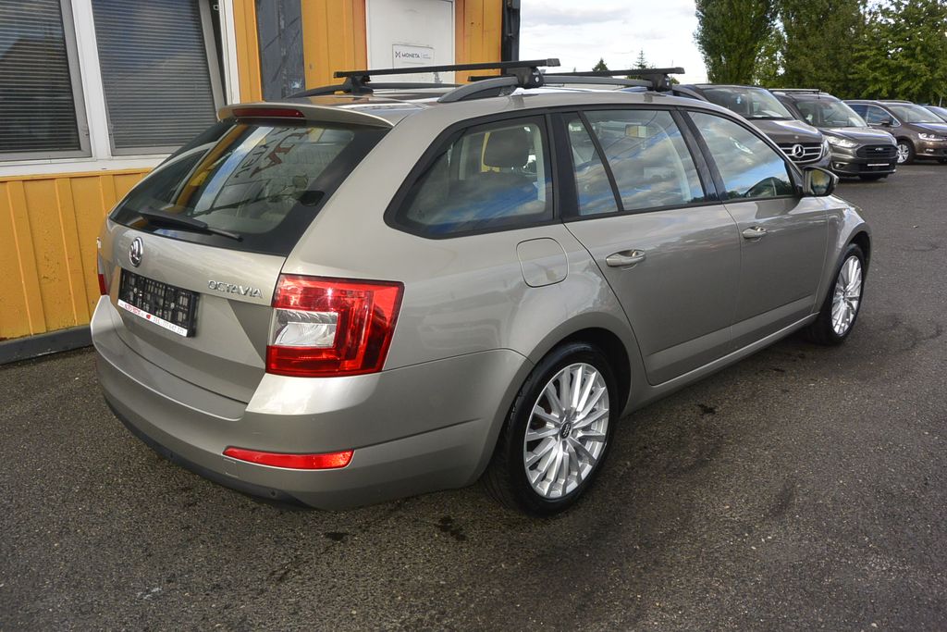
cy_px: 316
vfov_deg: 47.9
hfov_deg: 67.4
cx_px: 474
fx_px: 710
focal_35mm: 27
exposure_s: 1/250
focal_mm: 10
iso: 160
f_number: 5
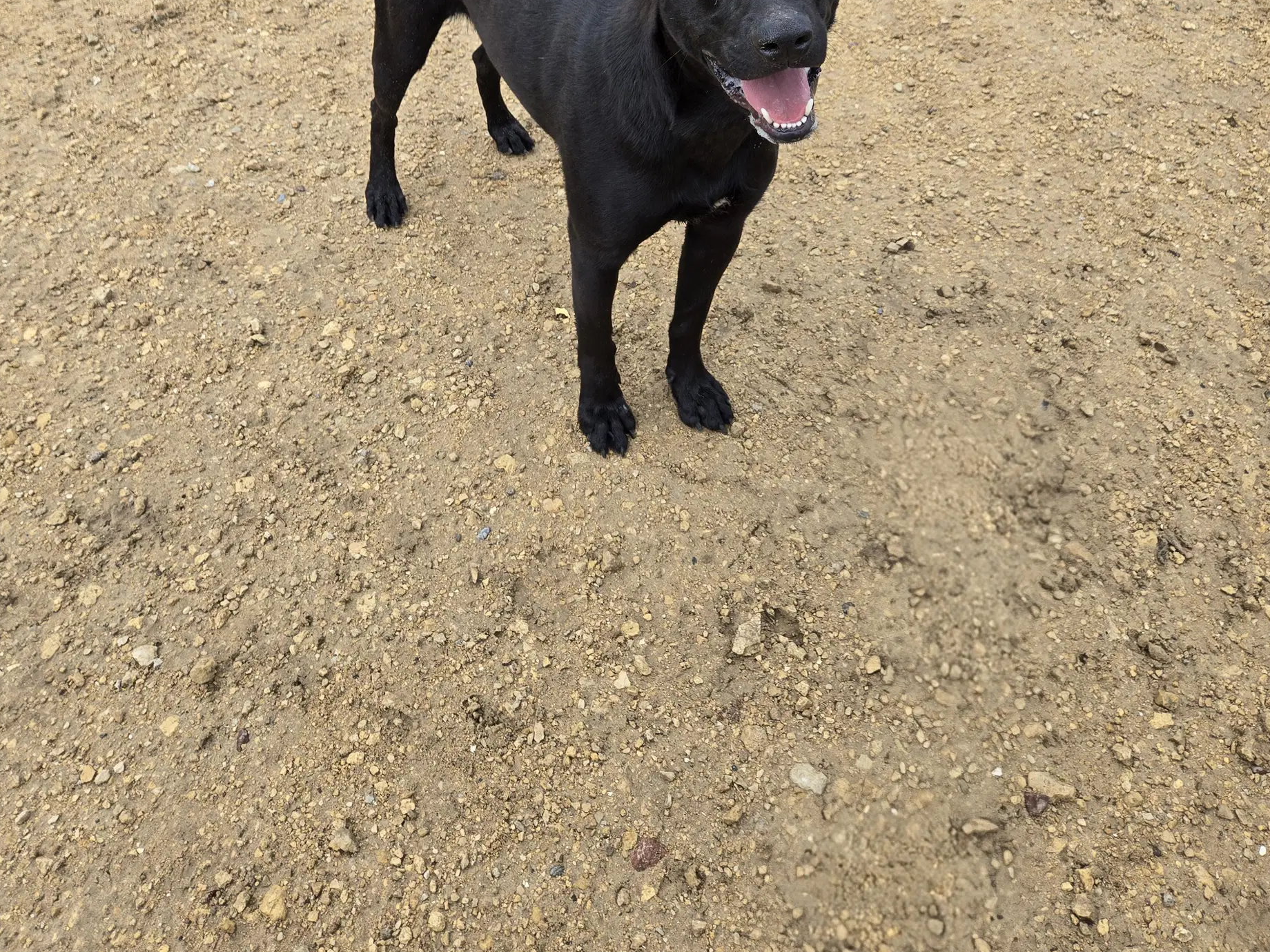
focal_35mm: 32
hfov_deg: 56.8
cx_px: 623
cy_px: 151
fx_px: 1174
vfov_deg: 41.7
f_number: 1.8
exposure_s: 1/667
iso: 25
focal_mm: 5.4
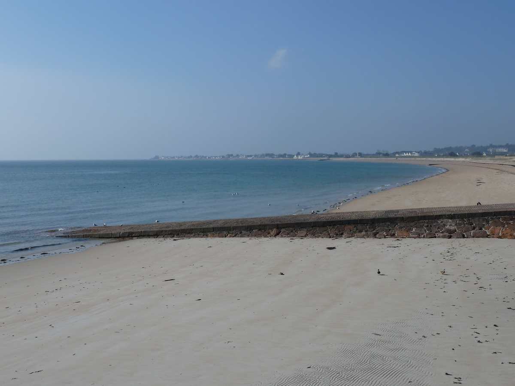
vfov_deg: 34.3
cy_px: 193
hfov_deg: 44.8
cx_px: 258
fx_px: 625
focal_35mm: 42
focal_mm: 6.9
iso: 80
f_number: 5.6
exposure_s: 1/640
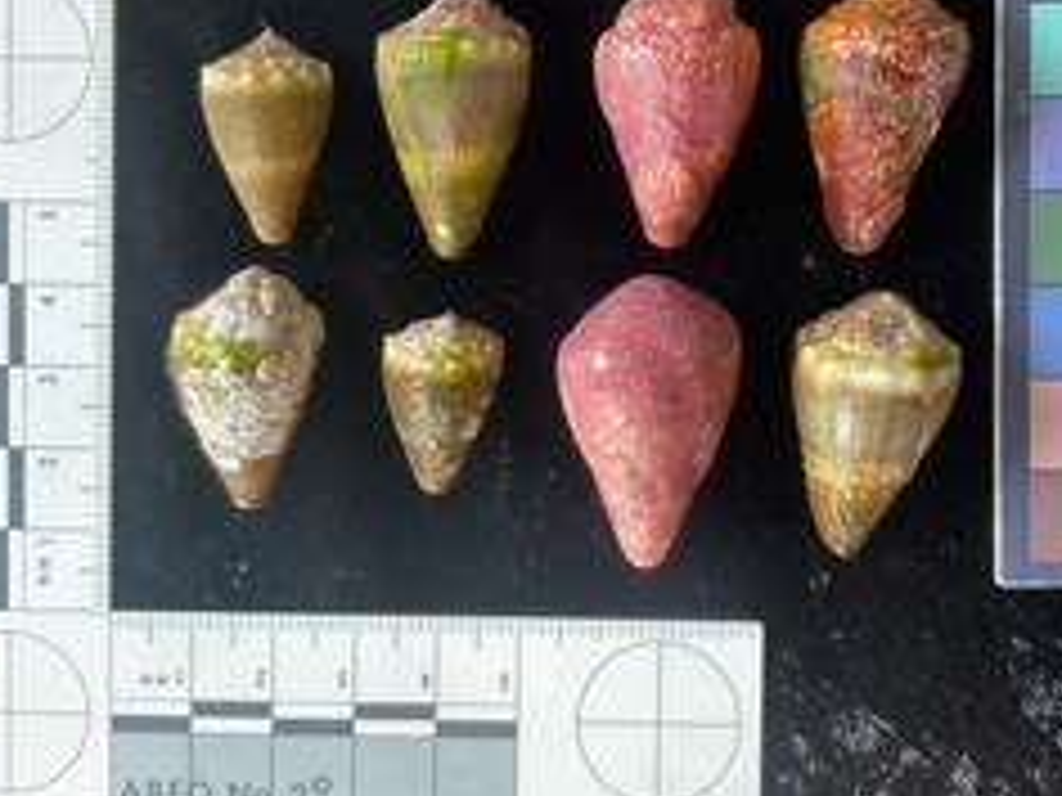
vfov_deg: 33.5
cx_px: 652
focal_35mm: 43
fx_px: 1319
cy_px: 331
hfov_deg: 43.6
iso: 250
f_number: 1.8
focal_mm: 3
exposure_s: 1/40
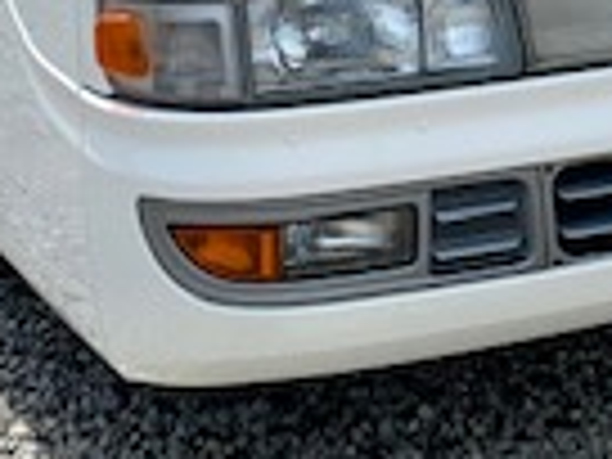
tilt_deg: +2.2
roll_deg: -0.9
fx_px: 2157
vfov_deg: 10.9
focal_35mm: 122
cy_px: -513
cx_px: 392
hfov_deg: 16.1
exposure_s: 1/3788
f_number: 1.8
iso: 25
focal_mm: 4.25
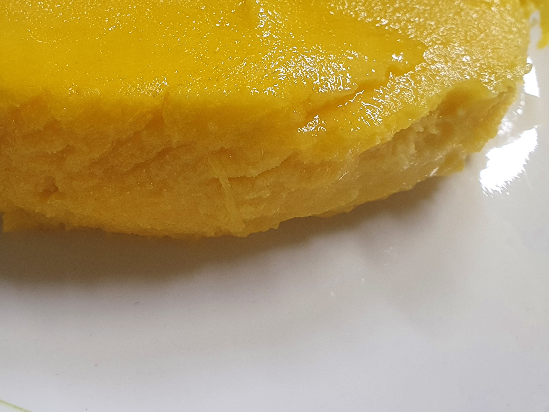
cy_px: 81
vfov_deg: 29.0
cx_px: 199
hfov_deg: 38.6
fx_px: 777
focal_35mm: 49
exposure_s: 1/60
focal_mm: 4.32
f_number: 2.4
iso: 200
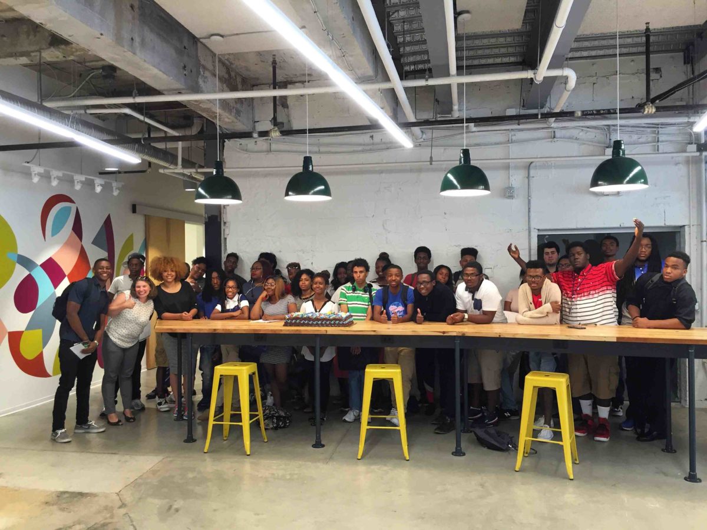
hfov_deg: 61.7
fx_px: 592
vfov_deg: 48.2
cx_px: 354
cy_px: 265
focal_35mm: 29
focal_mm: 4.15
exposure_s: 1/30
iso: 80
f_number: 2.2
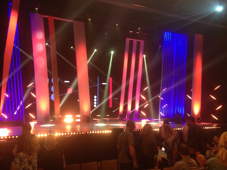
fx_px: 269
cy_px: 76
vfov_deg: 35.1
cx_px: 103
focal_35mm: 41
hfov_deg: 45.7
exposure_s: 1/20
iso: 125
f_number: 2.4
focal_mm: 4.12
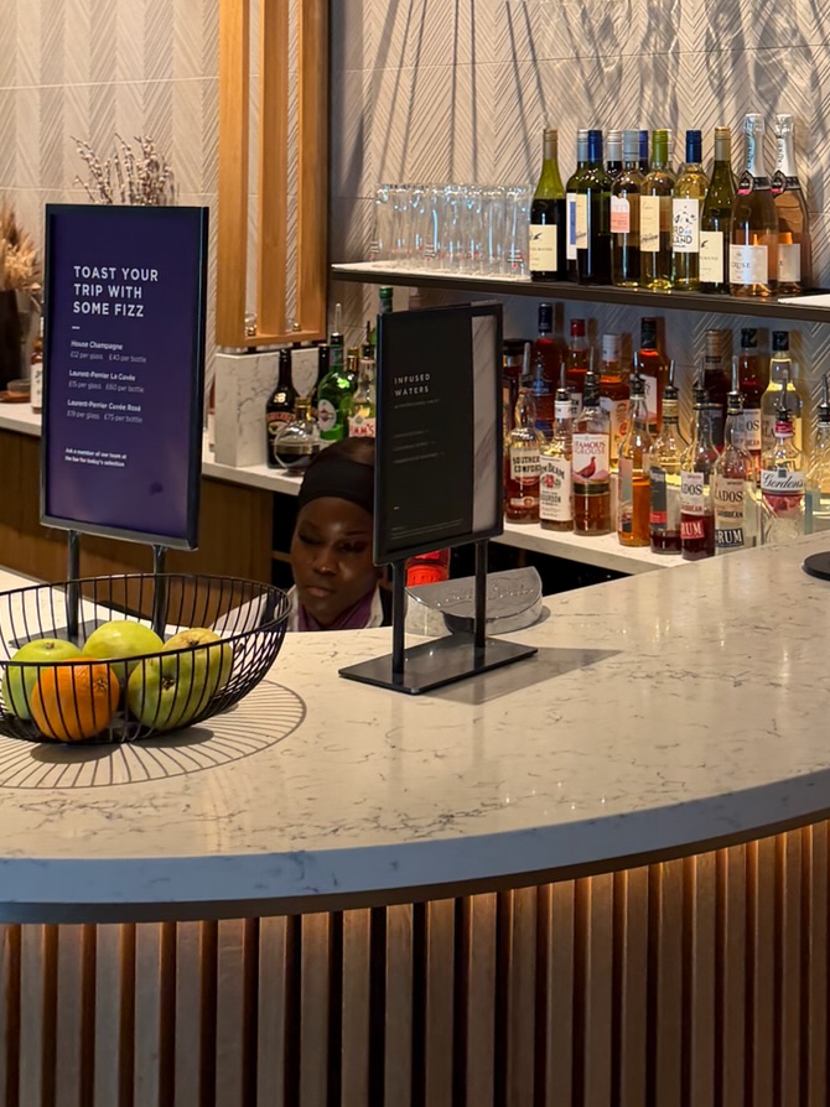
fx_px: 1759
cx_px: 736
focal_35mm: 55
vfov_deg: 33.1
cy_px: 104
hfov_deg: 25.8
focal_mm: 6.76
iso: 200
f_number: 1.78
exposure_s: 1/100
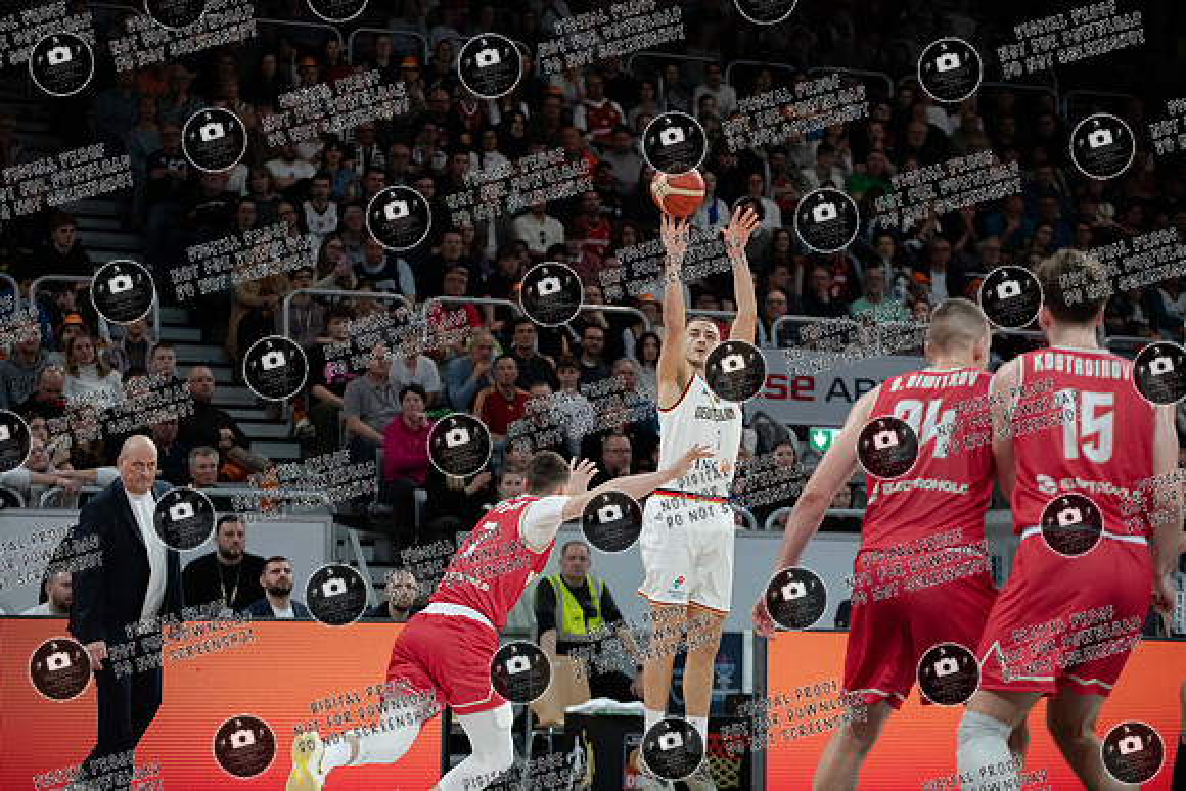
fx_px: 3696
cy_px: 368
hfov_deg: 18.2
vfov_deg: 12.2
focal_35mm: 112
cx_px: 581
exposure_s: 1/800
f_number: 2.8
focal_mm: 105
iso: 1400
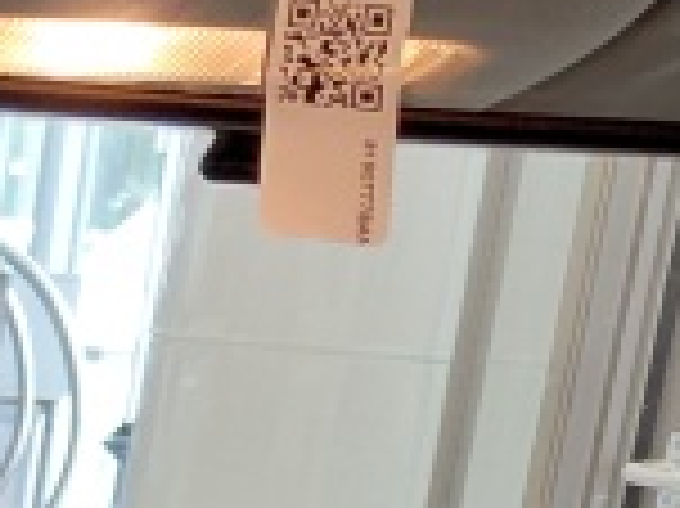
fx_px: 3317
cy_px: 1364
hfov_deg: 9.8
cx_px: -1153
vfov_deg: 7.9
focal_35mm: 169
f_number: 1.8
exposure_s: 1/60
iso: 250
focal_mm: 4.69
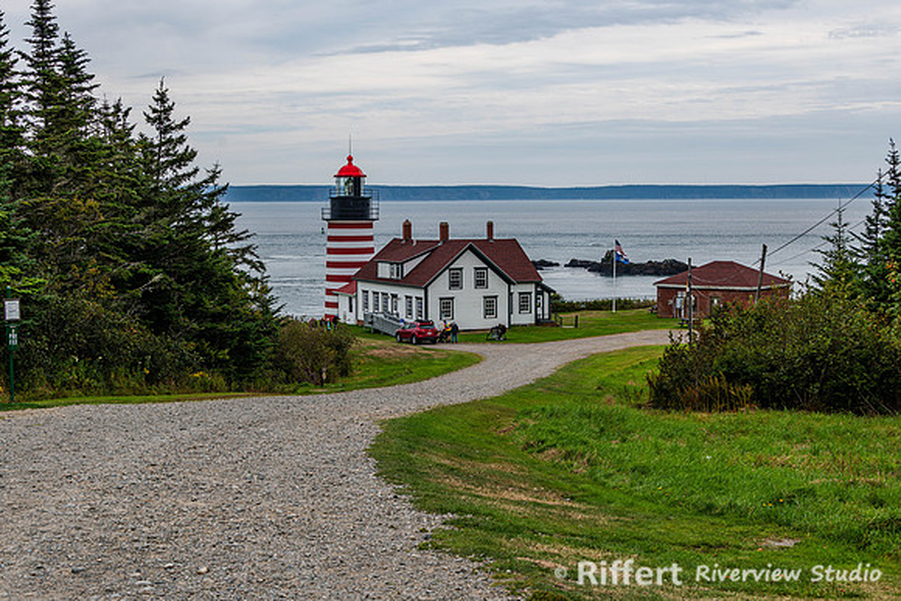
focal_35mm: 56
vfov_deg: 24.0
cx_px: 450
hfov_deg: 35.4
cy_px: 300
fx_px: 1414
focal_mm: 55
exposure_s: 1/250
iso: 72
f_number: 8
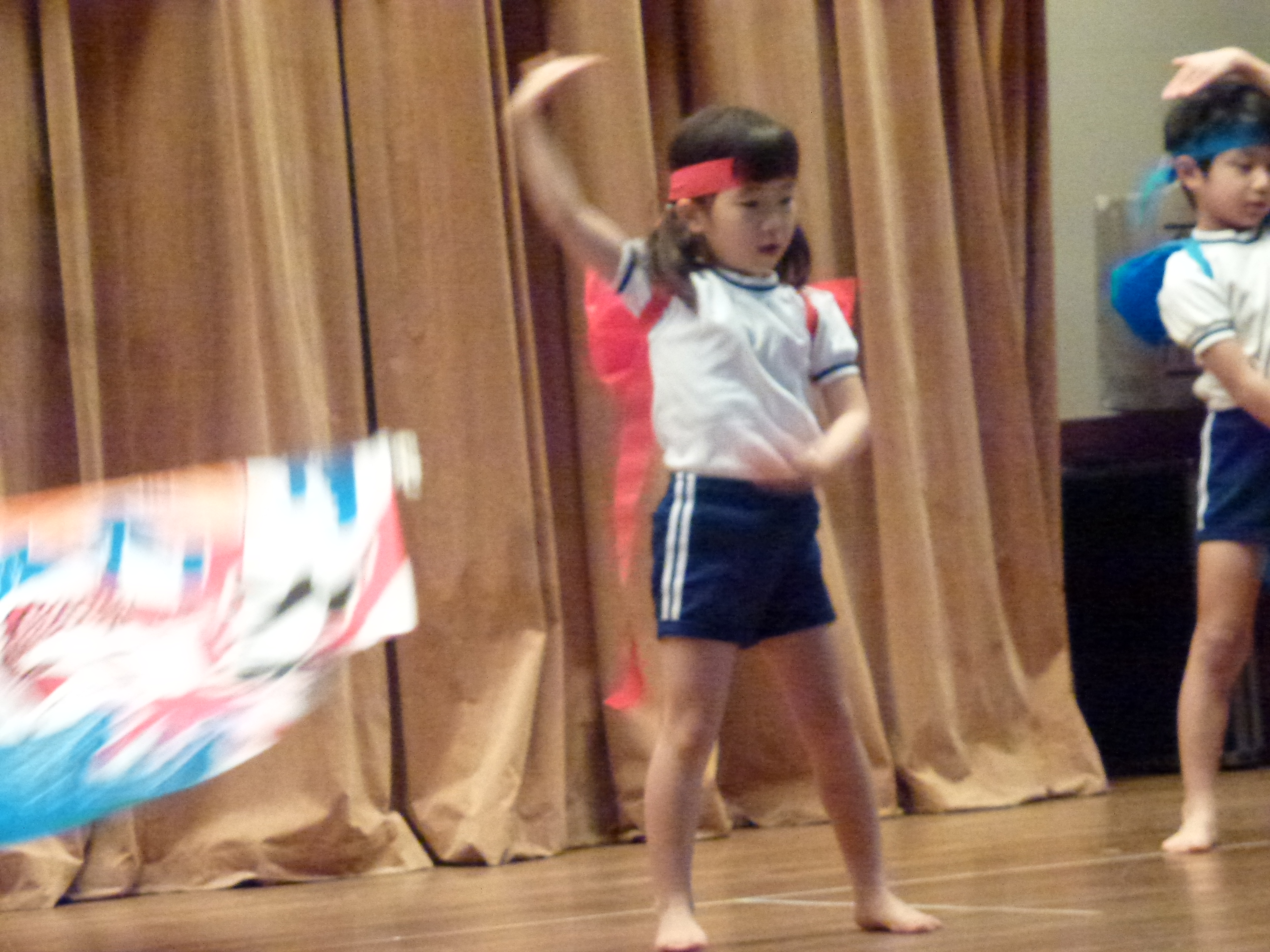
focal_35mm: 168
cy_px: 476
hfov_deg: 11.8
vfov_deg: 8.8
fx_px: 6164
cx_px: 635
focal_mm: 30.1
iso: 1600
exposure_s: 1/50
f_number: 5.4
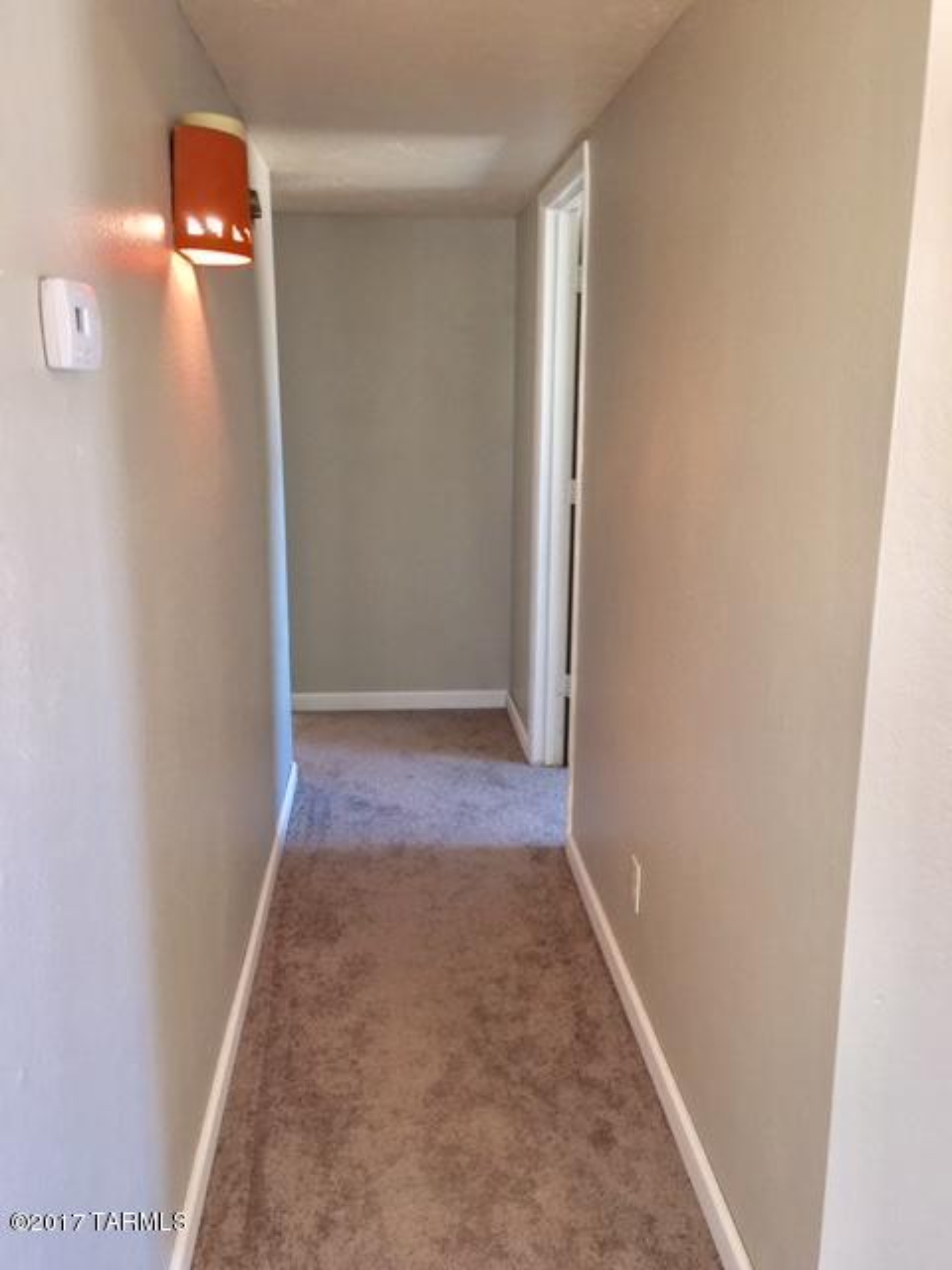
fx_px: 1063
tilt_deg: -12.1
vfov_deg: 61.7
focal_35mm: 29
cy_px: 635
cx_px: 476
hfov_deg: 48.2
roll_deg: -0.3
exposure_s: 1/30
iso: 50
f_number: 2.2
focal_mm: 4.15
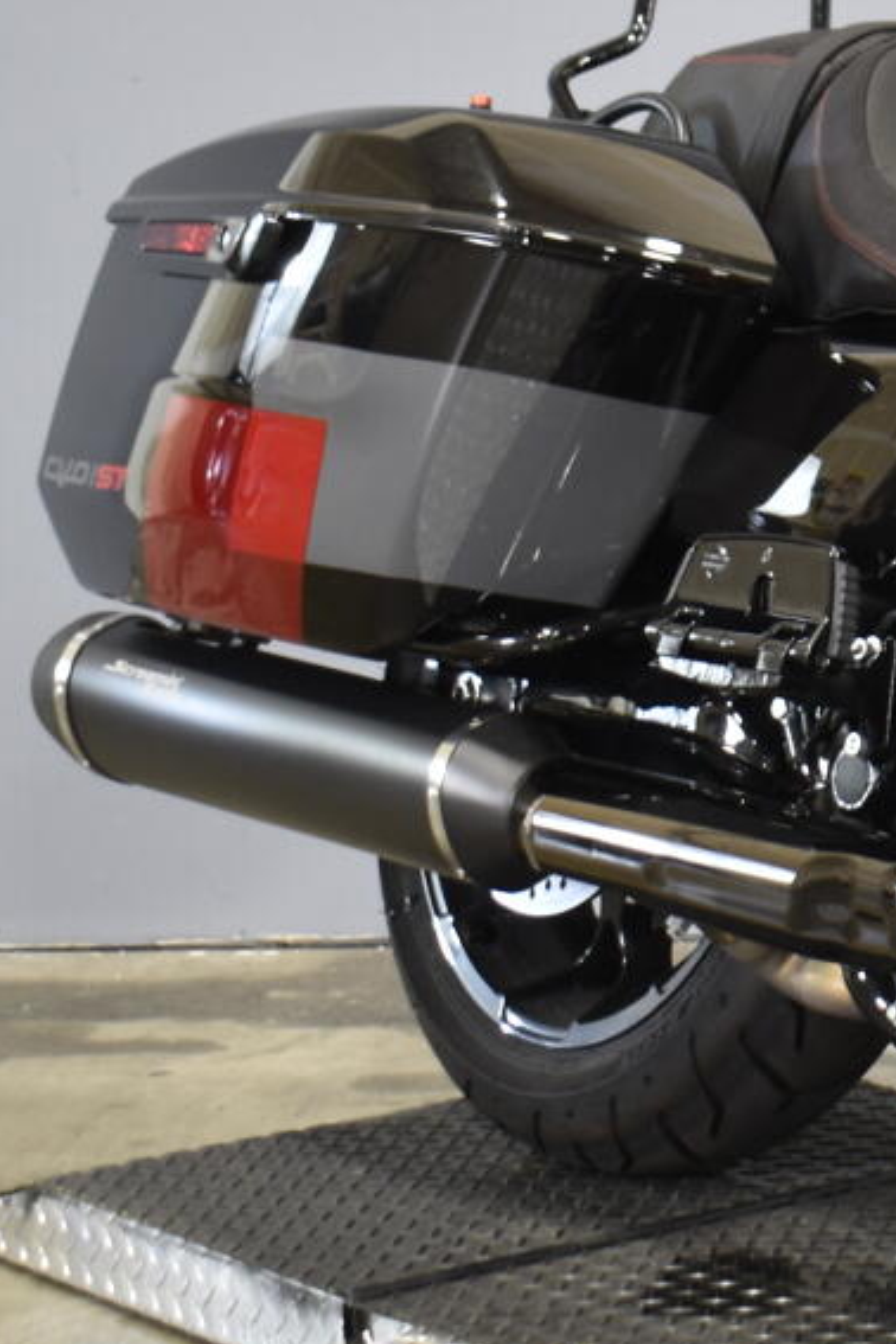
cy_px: 324
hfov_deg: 9.2
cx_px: 1512
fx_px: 5329
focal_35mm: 143
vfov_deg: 14.3
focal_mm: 27
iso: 400
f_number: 4
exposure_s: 1/10
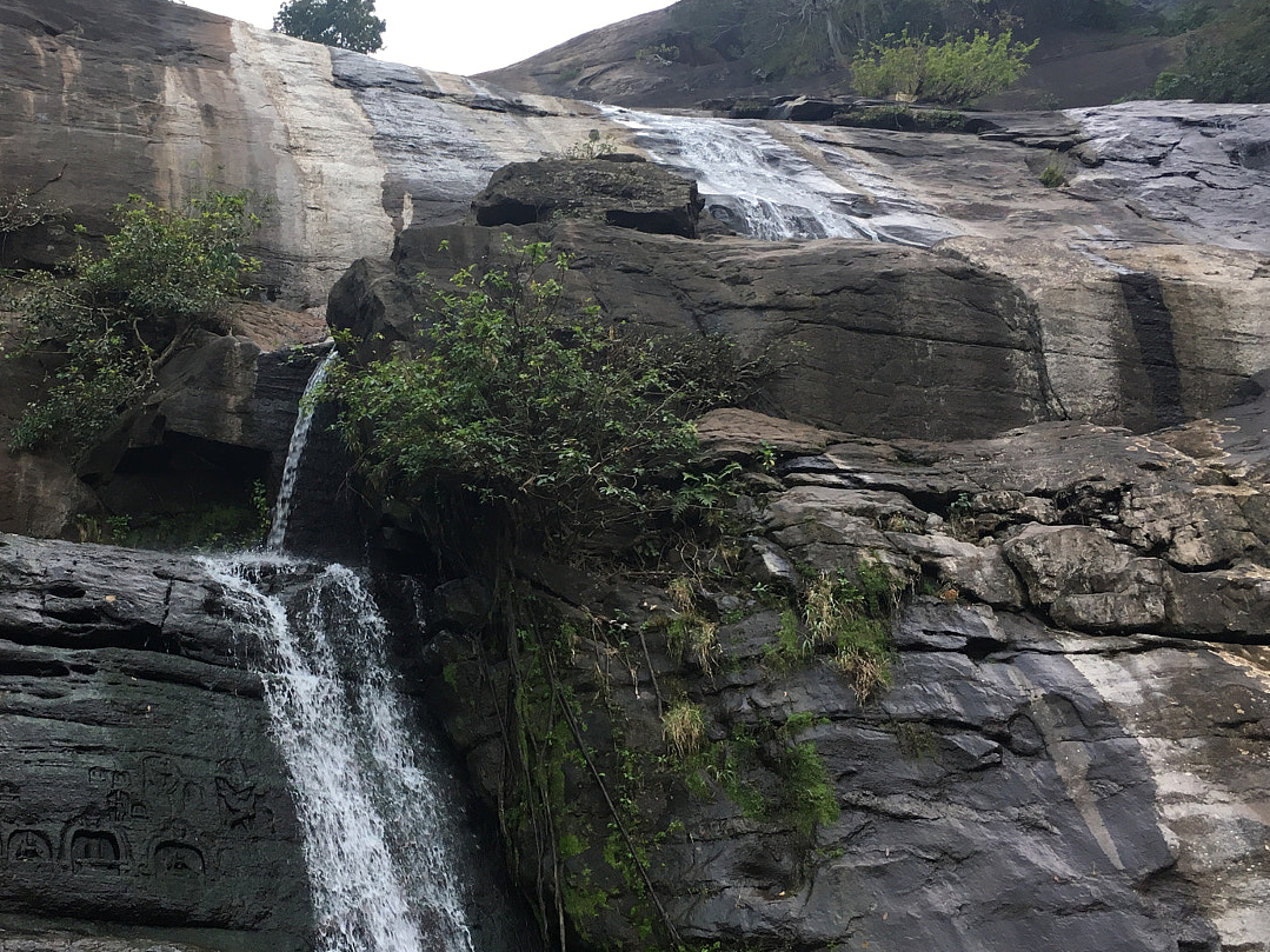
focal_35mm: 43
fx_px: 1577
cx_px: 412
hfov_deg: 43.2
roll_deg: +4.0
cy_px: 462
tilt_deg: +28.1
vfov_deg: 33.6
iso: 25
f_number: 2.2
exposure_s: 1/33
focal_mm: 4.15
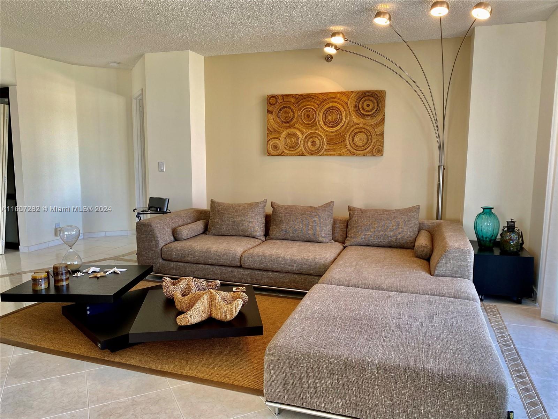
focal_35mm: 26
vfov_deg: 53.1
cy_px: 210
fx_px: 419
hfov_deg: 67.3
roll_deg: -0.2
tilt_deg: -7.0
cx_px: 279
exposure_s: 1/60
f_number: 1.8
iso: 80
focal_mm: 4.25
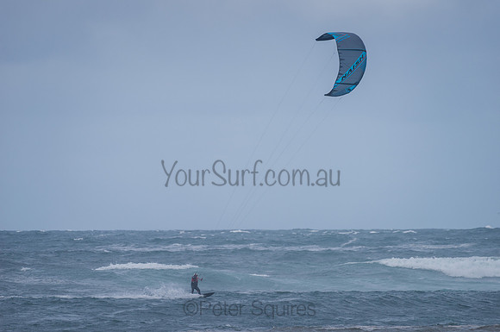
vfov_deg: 2.7
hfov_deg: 4.1
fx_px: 6945
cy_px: 166
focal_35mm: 501
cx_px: 250
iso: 140
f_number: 5.6
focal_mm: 500
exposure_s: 1/2000
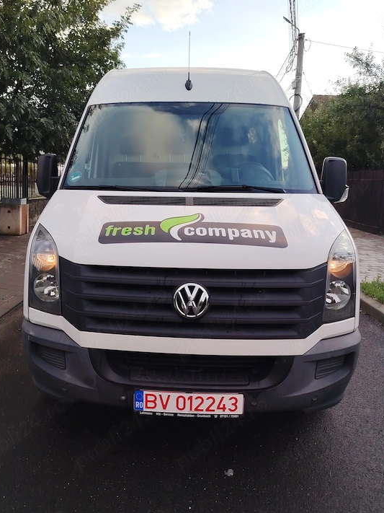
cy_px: 237
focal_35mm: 27
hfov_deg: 51.2
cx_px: 171
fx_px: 399
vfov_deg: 65.2
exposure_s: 1/120
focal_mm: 5.25
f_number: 1.75
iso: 100
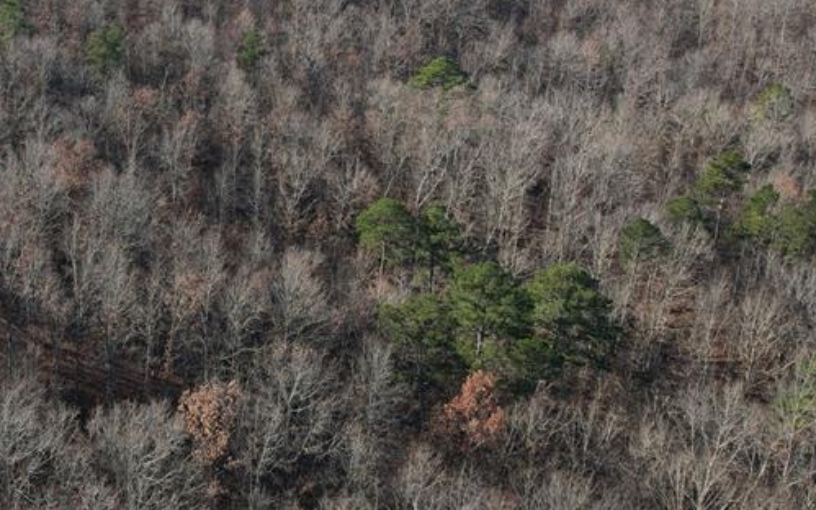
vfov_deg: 27.6
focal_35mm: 46
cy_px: 128
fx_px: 1023
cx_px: 183
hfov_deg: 41.9
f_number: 2.8
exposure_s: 1/1000
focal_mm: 8.38
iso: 110
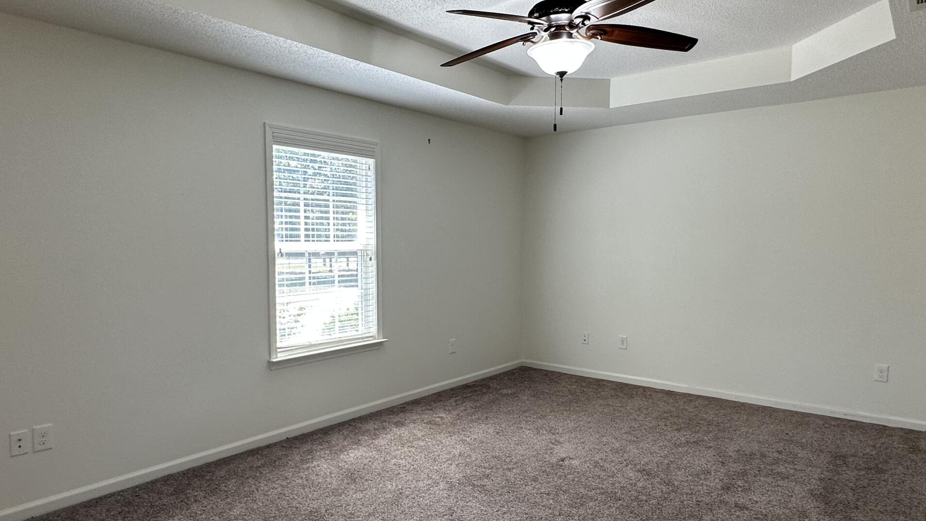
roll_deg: +0.6
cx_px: 472
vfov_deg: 47.6
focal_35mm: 24
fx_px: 589
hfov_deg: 76.3
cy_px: 282
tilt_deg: -3.9
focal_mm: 2.22
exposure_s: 1/120
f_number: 2.2
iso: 64
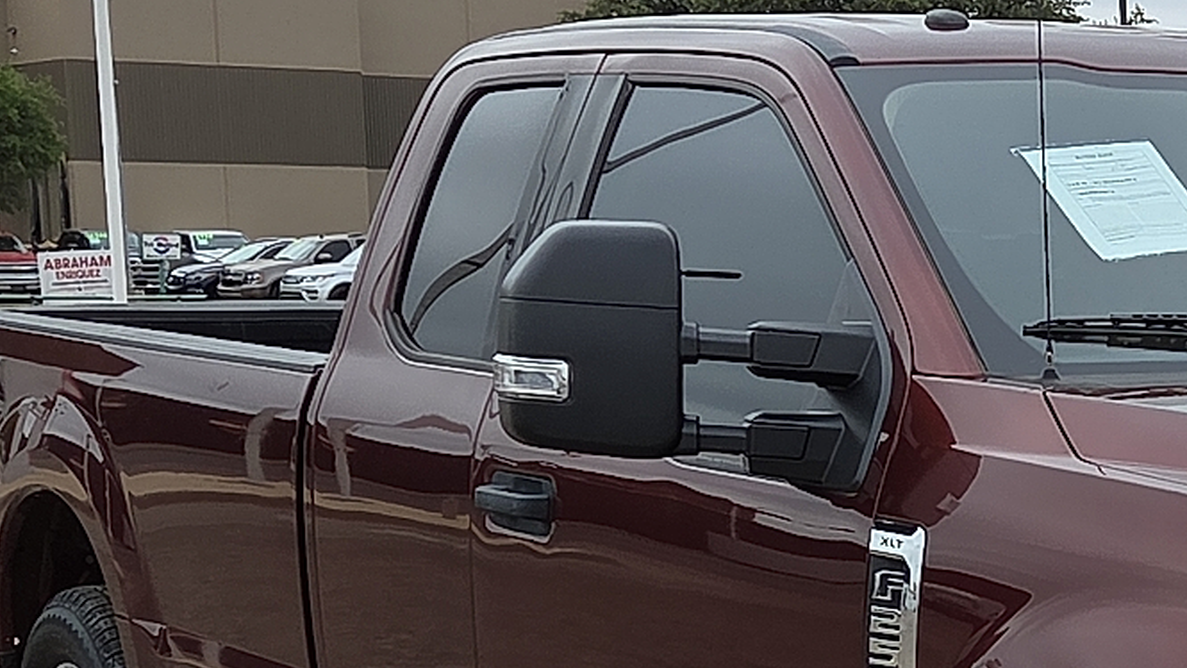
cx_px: 1264
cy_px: 714
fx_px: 3053
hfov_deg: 21.0
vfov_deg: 12.3
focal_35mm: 97
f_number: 1.8
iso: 76
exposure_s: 1/3333
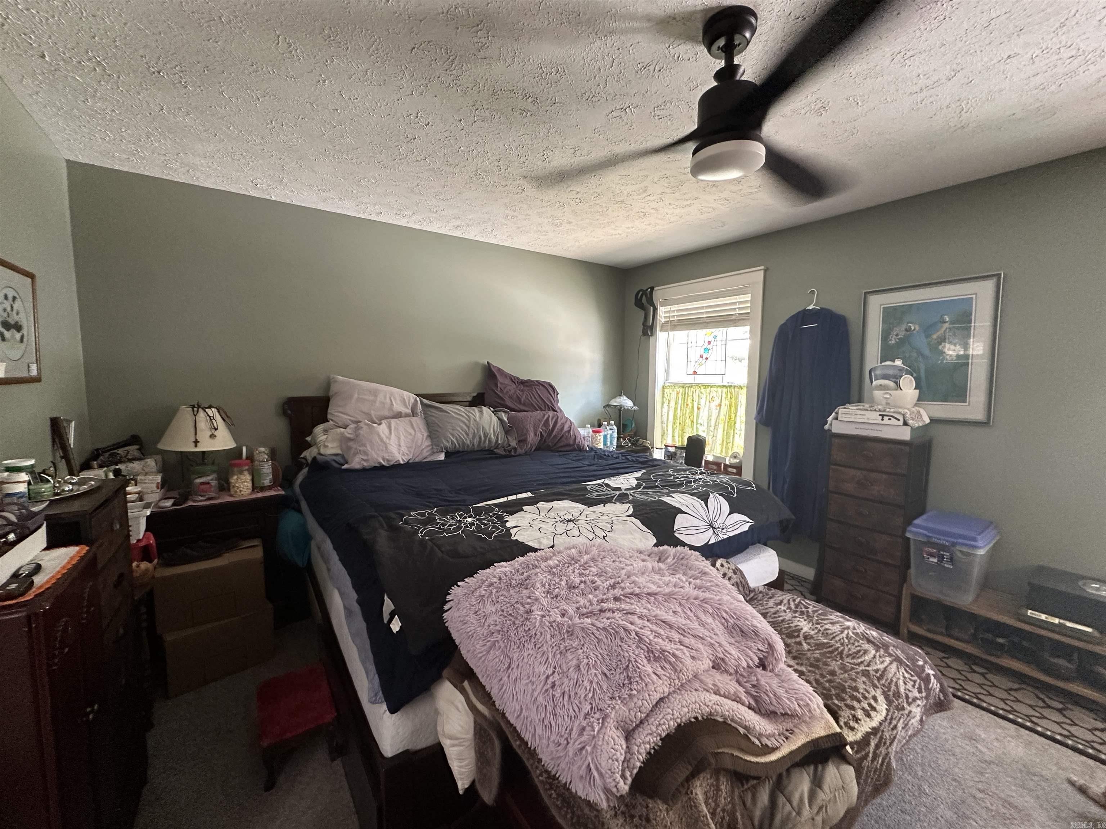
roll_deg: -0.3
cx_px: 553
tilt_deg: -4.8
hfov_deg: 102.1
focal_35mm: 14
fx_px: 447
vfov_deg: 85.7
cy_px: 414
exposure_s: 1/60
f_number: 2.2
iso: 500
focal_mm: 2.22
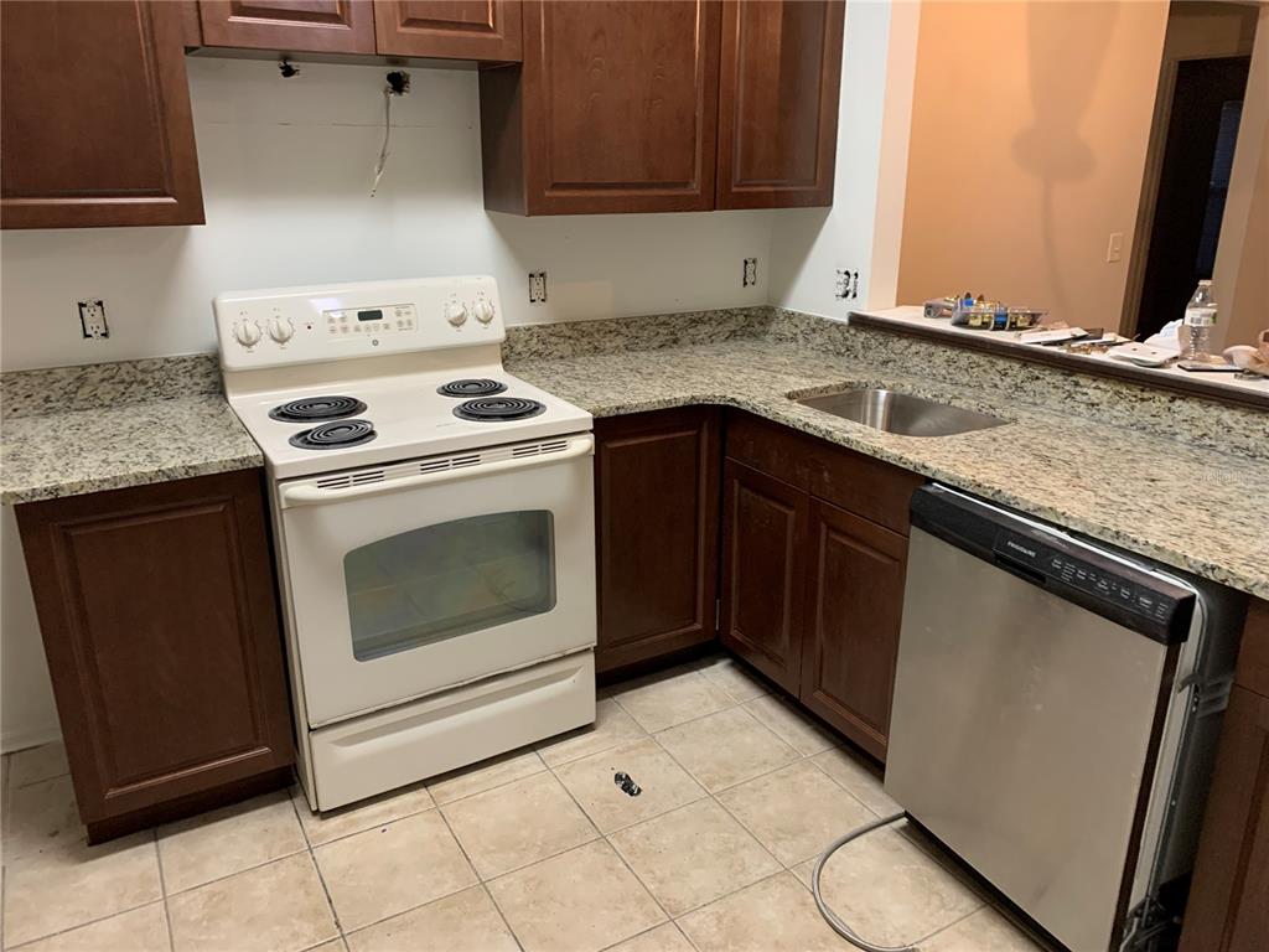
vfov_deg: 53.1
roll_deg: -1.8
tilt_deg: -16.6
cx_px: 634
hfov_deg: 67.3
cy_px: 476
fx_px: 953
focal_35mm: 26
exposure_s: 1/60
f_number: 1.8
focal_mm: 4.25
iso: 320
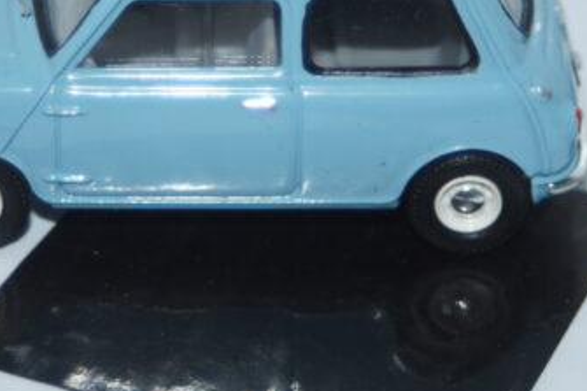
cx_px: 238
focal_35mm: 188
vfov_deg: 7.3
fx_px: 3064
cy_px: 95
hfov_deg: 10.9
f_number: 5.6
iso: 200
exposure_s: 1/60
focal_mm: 70
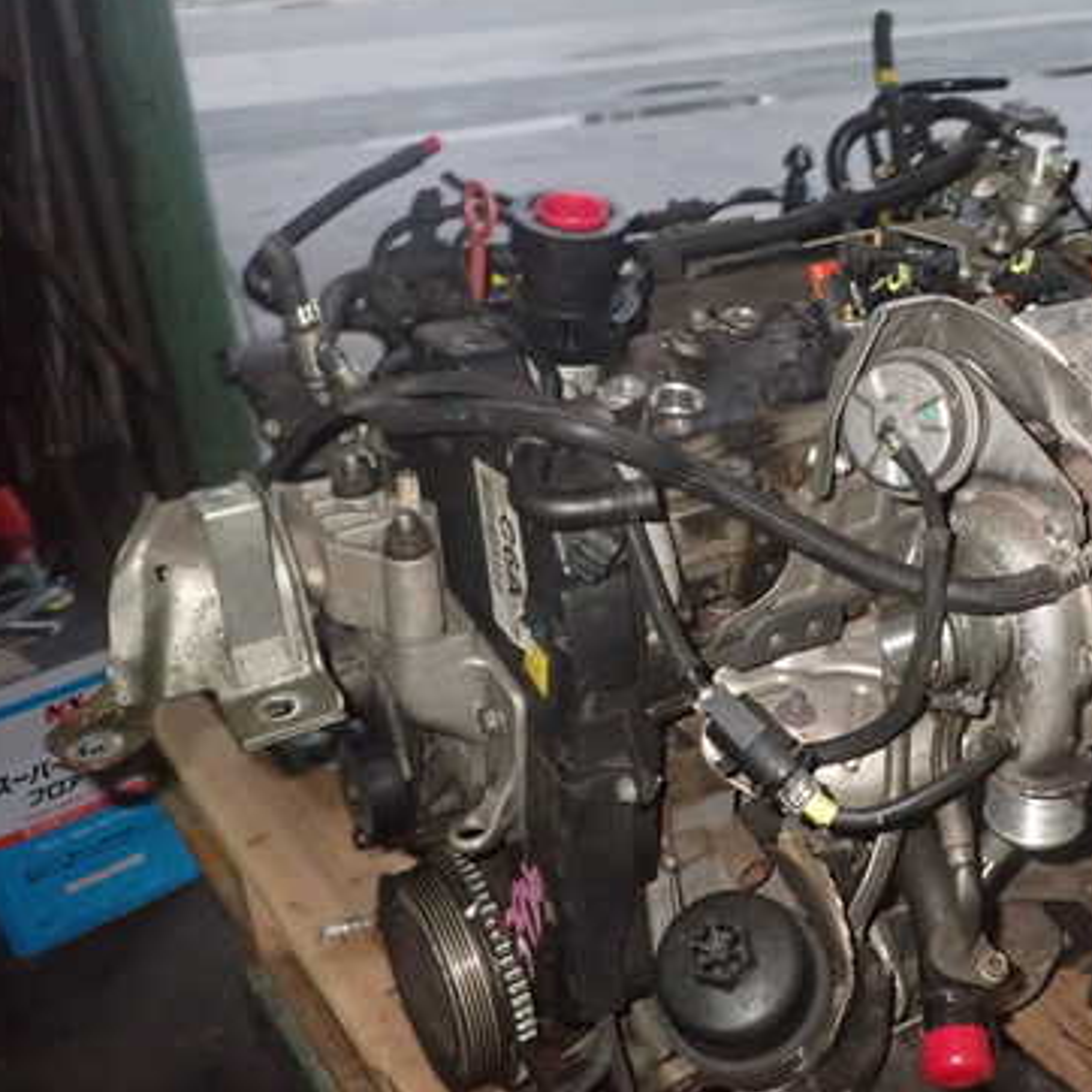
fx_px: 1570
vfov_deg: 38.3
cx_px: 839
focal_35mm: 44
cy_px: 519
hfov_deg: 37.3
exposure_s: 1/30
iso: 800
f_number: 6.3
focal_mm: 5.4
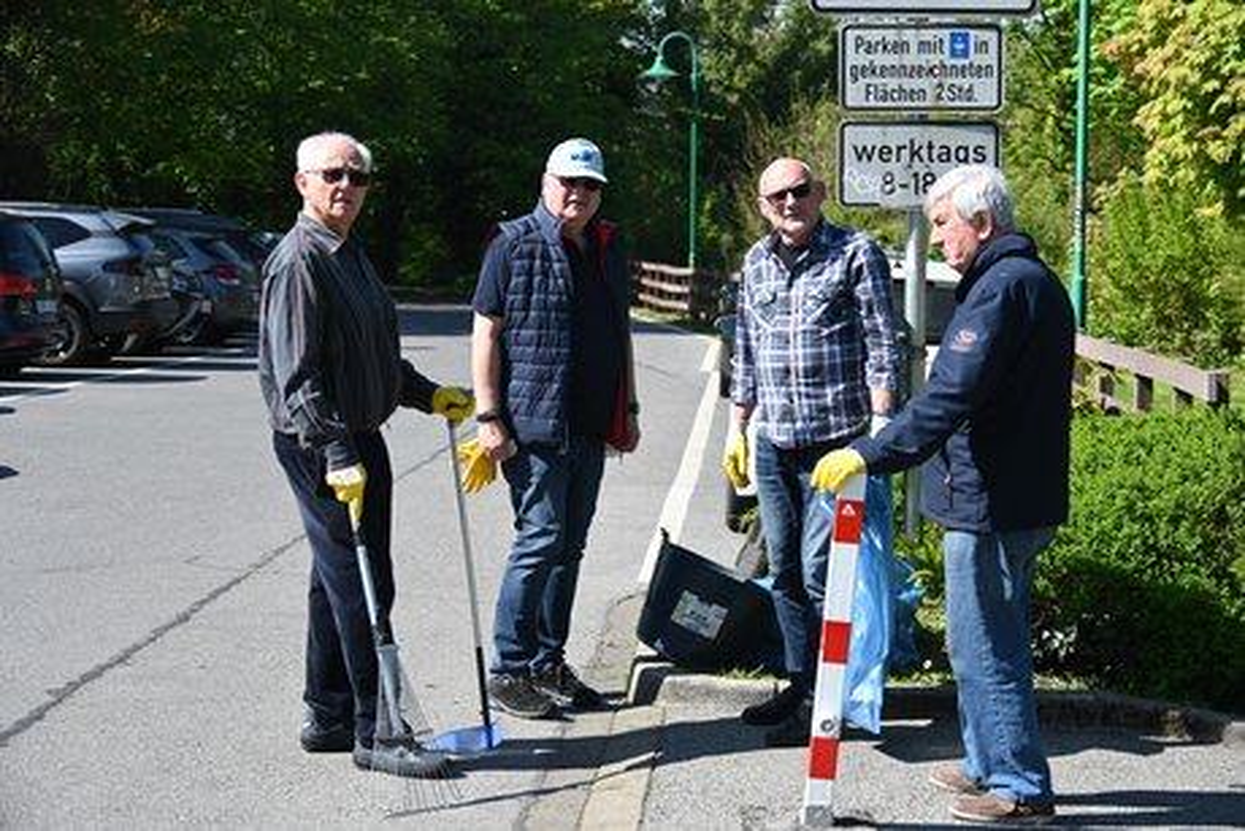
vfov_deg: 19.5
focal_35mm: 70
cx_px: 622
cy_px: 416
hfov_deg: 28.8
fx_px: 2421
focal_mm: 70
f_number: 6
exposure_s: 1/320
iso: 100
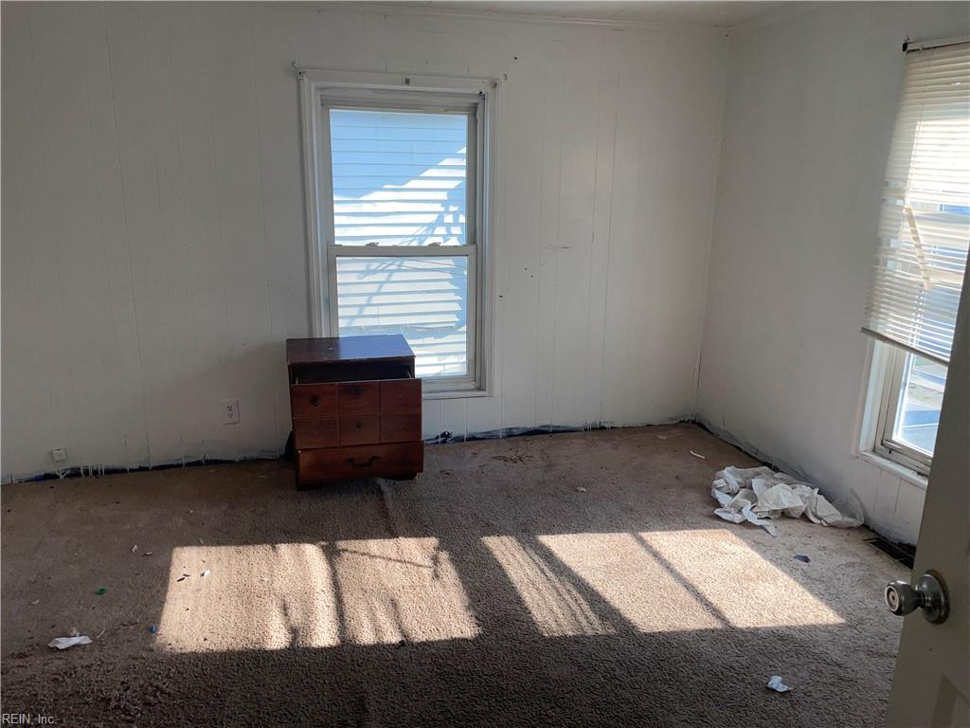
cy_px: 364
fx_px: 729
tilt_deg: -14.5
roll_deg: -0.9
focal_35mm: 26
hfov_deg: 67.3
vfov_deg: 53.1
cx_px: 485
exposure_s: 1/584
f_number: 1.6
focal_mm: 4.2
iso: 32
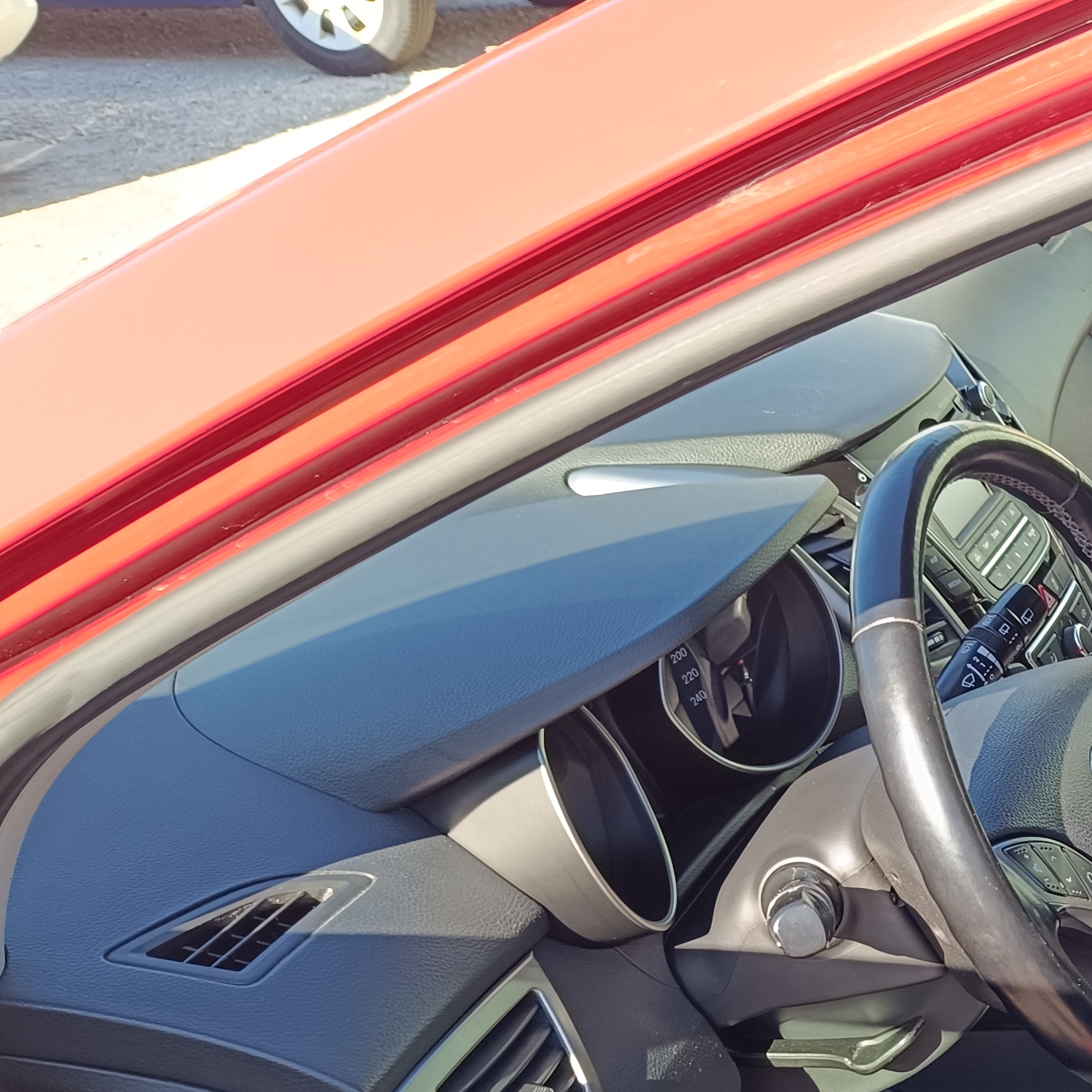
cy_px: 1020
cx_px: 1393
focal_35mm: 55
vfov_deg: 29.6
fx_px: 1963
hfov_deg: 26.6
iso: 50
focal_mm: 5.59
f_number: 1.88
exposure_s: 1/109
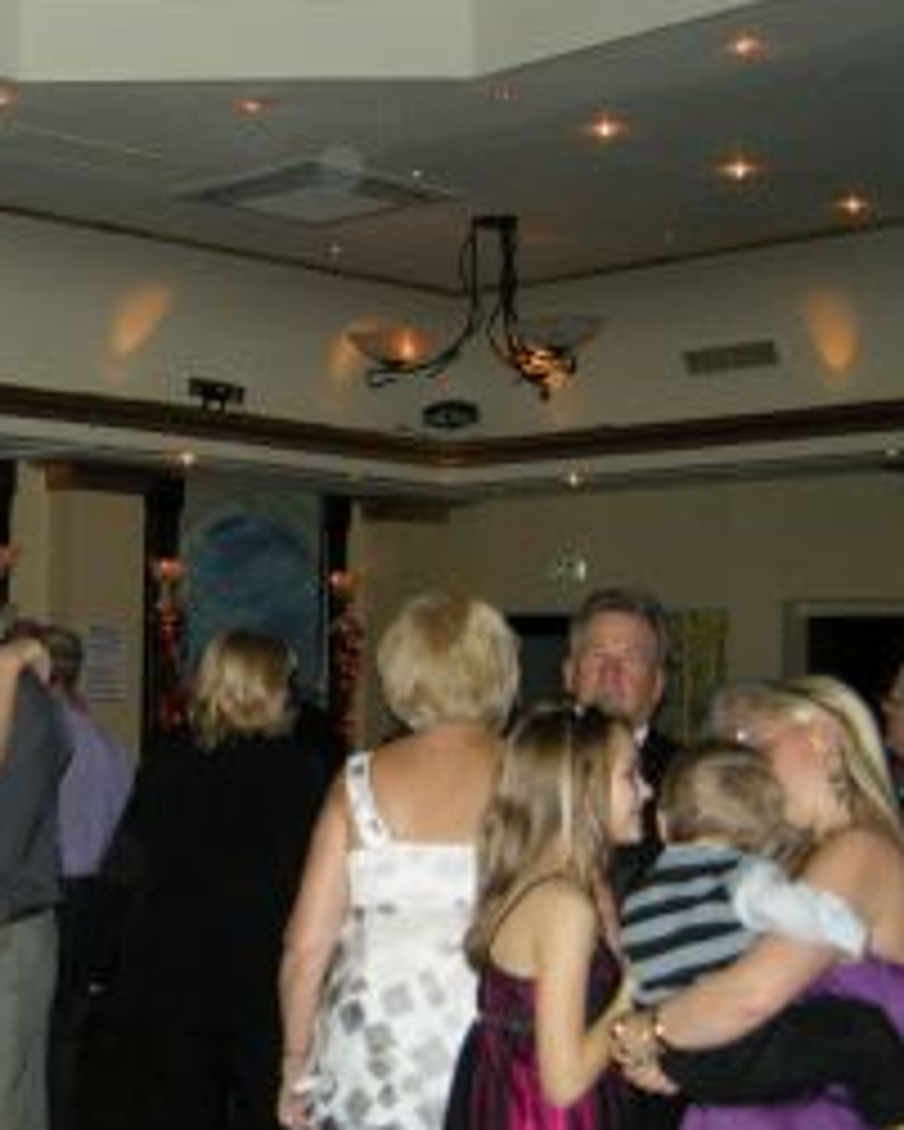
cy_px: 653
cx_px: 108
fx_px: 2072
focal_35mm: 62
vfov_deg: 30.4
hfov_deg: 24.0
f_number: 2.7
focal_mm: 7.5
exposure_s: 1/60
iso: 220
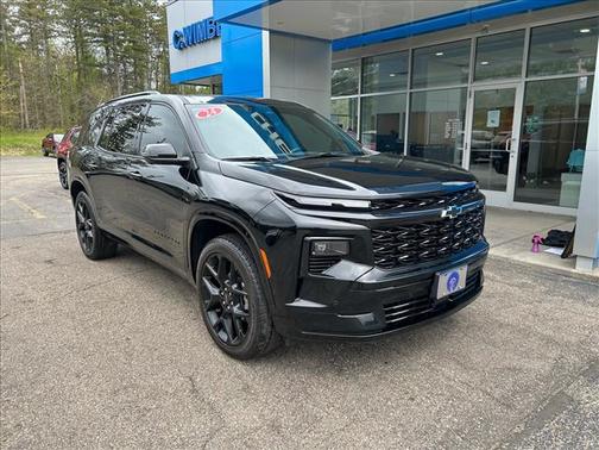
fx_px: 450
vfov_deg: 53.1
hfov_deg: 67.3
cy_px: 225
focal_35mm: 26
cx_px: 300
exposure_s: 1/646
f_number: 1.5
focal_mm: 5.7
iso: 50
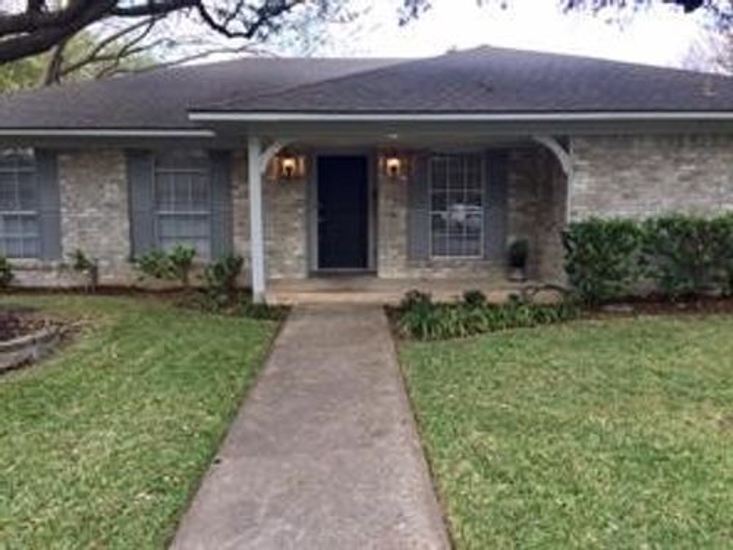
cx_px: 366
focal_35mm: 29
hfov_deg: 61.7
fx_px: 614
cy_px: 275
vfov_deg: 48.2
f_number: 2.2
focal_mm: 4.15
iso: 32
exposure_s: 1/60
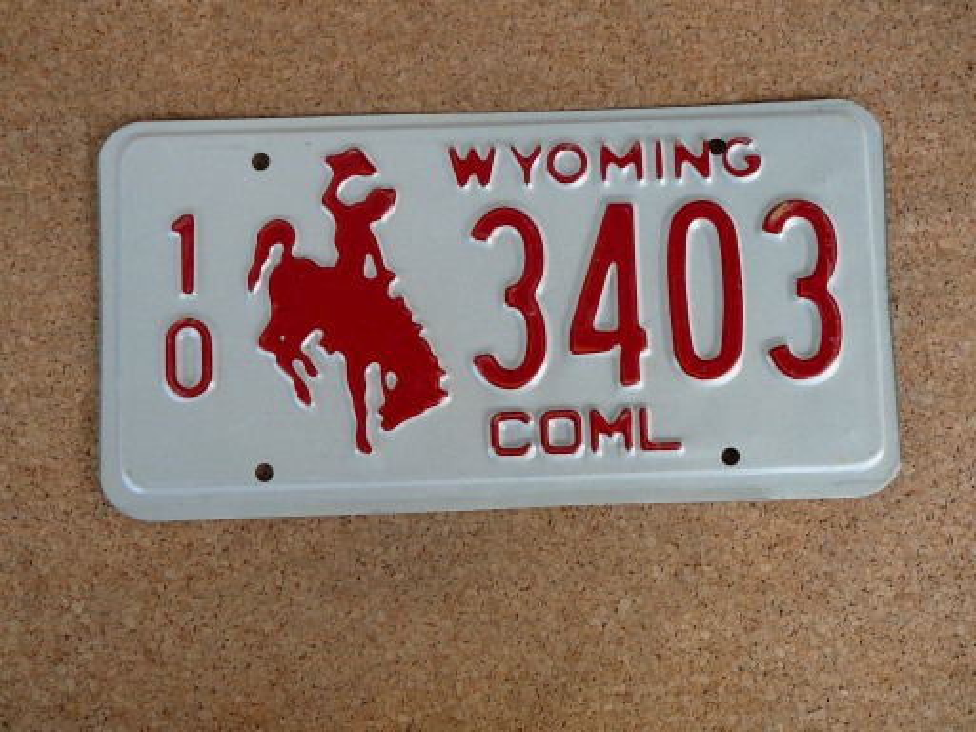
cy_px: 366
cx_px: 488
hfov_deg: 47.9
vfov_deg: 36.8
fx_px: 1100
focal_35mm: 39
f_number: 3
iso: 80
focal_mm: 5.8
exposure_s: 1/60
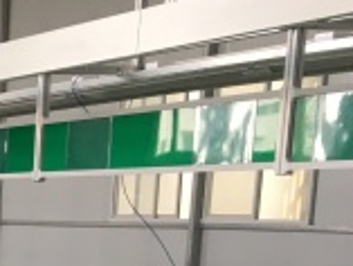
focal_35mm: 111
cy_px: 455
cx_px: -270
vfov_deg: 12.4
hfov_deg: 15.4
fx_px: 1133
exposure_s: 1/33
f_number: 2.2
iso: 40
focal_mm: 4.15
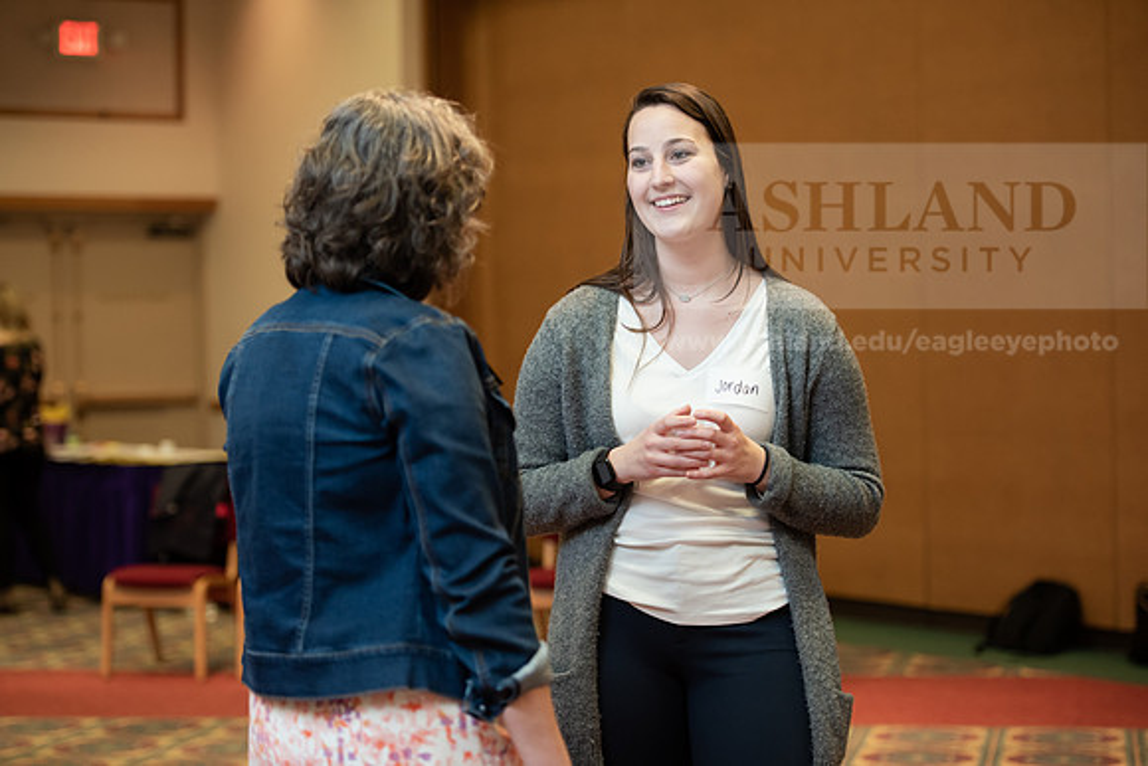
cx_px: 574
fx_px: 2711
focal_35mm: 85
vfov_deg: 16.1
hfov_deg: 23.9
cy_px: 383
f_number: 3.2
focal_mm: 85
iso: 1600
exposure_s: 1/200
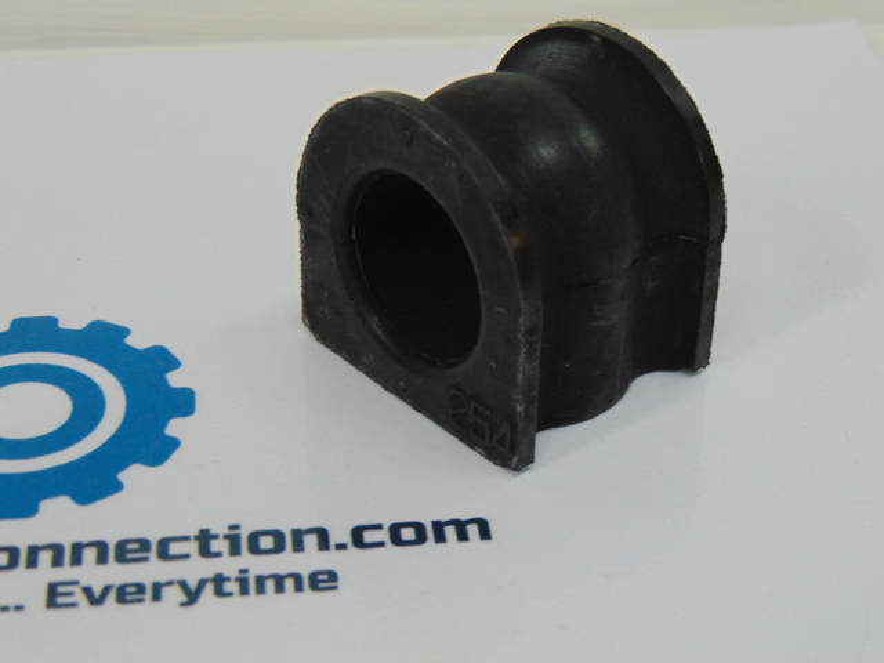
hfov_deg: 27.4
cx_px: 442
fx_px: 1813
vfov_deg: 20.7
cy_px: 332
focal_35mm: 71
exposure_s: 1/30
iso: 200
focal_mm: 12.8
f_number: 3.7
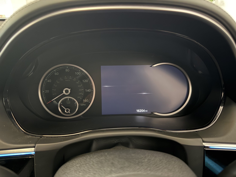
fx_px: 164
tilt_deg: -23.6
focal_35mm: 24
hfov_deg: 71.6
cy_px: 88
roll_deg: -0.4
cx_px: 118
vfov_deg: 56.8
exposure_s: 1/11
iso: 1250
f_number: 1.78
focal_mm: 6.76
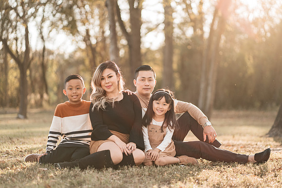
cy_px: 94
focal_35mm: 87
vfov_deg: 15.7
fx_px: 682
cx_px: 143
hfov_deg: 23.4
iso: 125
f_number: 1.8
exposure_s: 1/500
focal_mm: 85
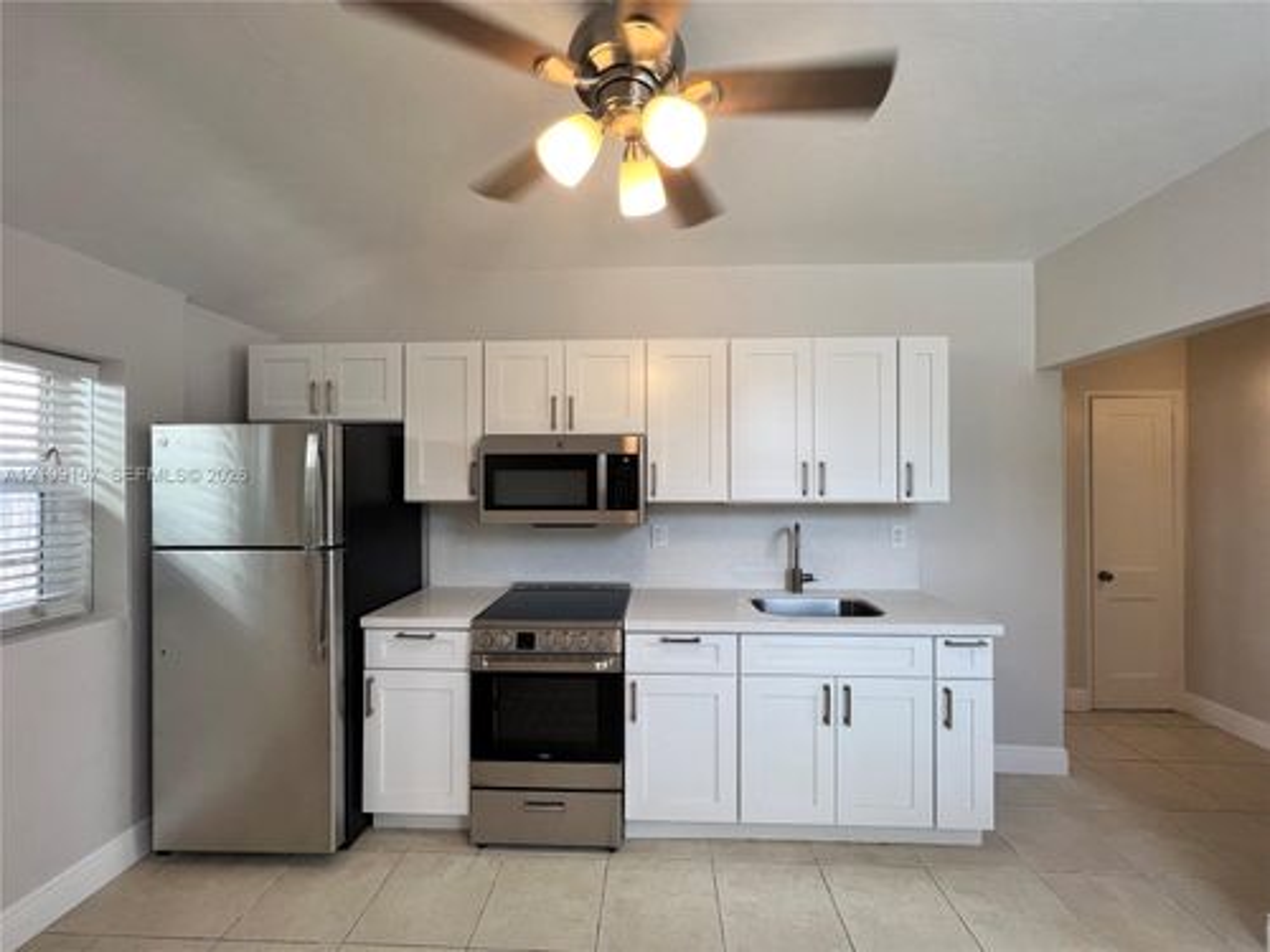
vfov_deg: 89.9
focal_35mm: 13
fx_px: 477
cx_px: 635
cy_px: 476
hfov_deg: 106.2
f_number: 1.8
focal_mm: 1.57
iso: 80
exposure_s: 1/120
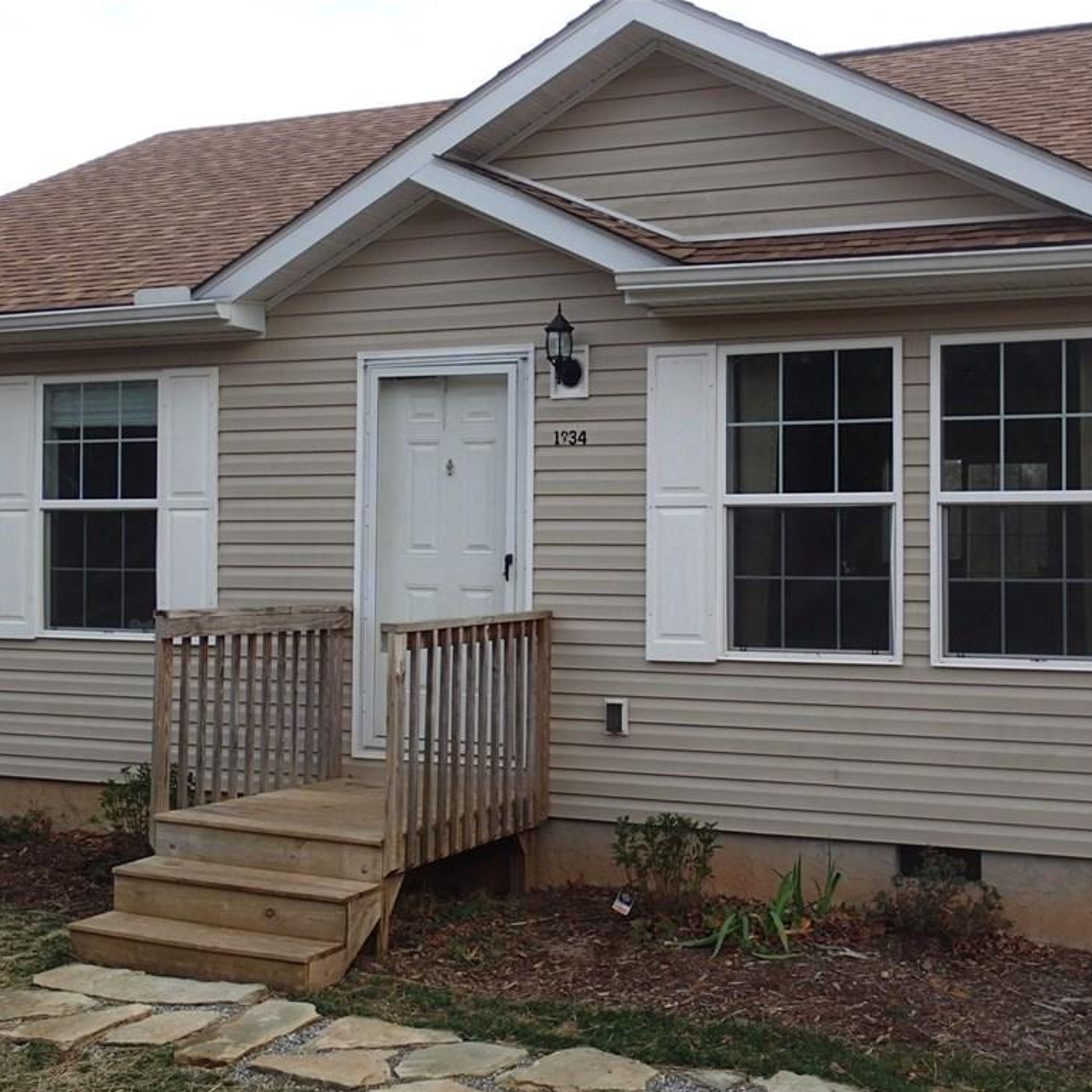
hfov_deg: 37.4
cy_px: 547
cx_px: 655
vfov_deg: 37.6
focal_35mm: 45
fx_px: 1606
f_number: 3.5
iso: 100
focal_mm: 6.86
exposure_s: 1/160
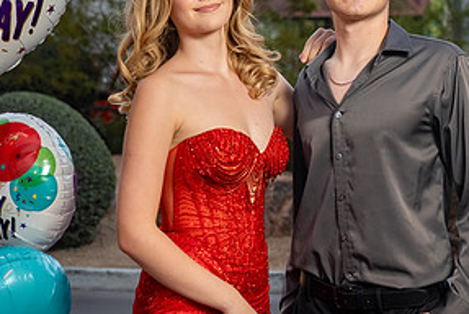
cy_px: 104
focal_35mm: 108
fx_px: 1408
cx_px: 339
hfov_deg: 18.8
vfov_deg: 12.7
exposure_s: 1/80
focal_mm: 50
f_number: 4
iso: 800
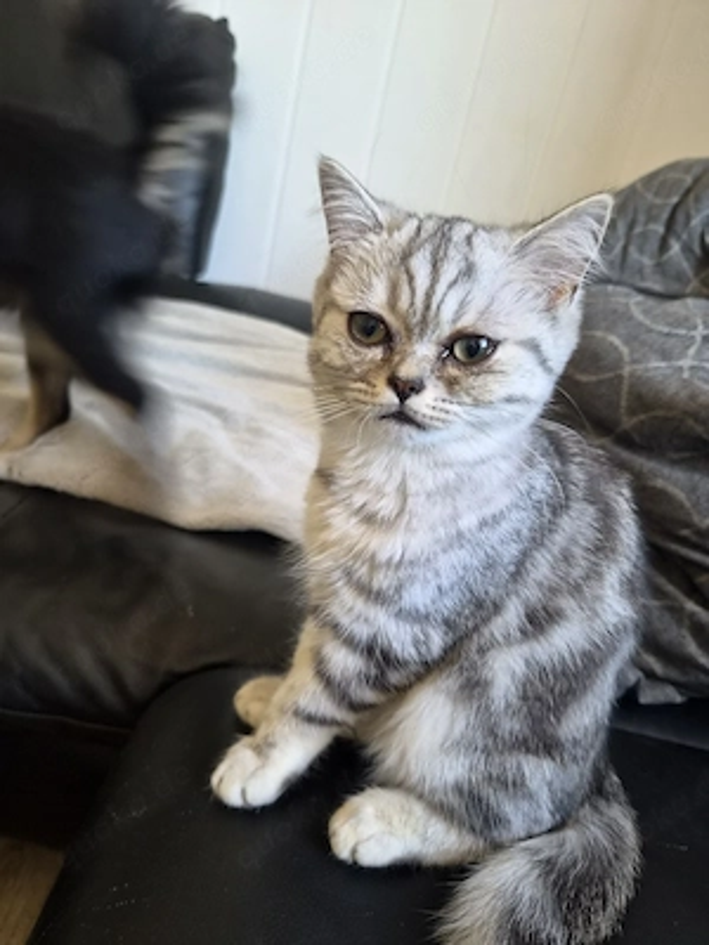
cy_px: 472
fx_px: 628
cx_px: 354
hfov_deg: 58.9
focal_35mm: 23
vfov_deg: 73.9
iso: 250
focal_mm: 5.4
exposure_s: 1/50
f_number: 1.8
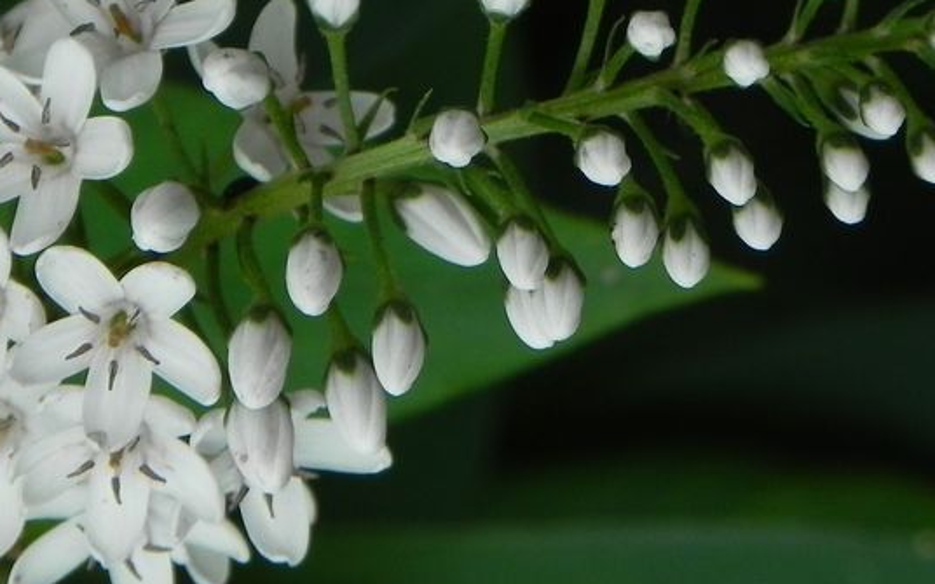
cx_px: 470
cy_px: 209
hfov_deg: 6.1
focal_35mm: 342
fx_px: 8715
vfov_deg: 3.8
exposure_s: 1/250
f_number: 5
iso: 160
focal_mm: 28.8
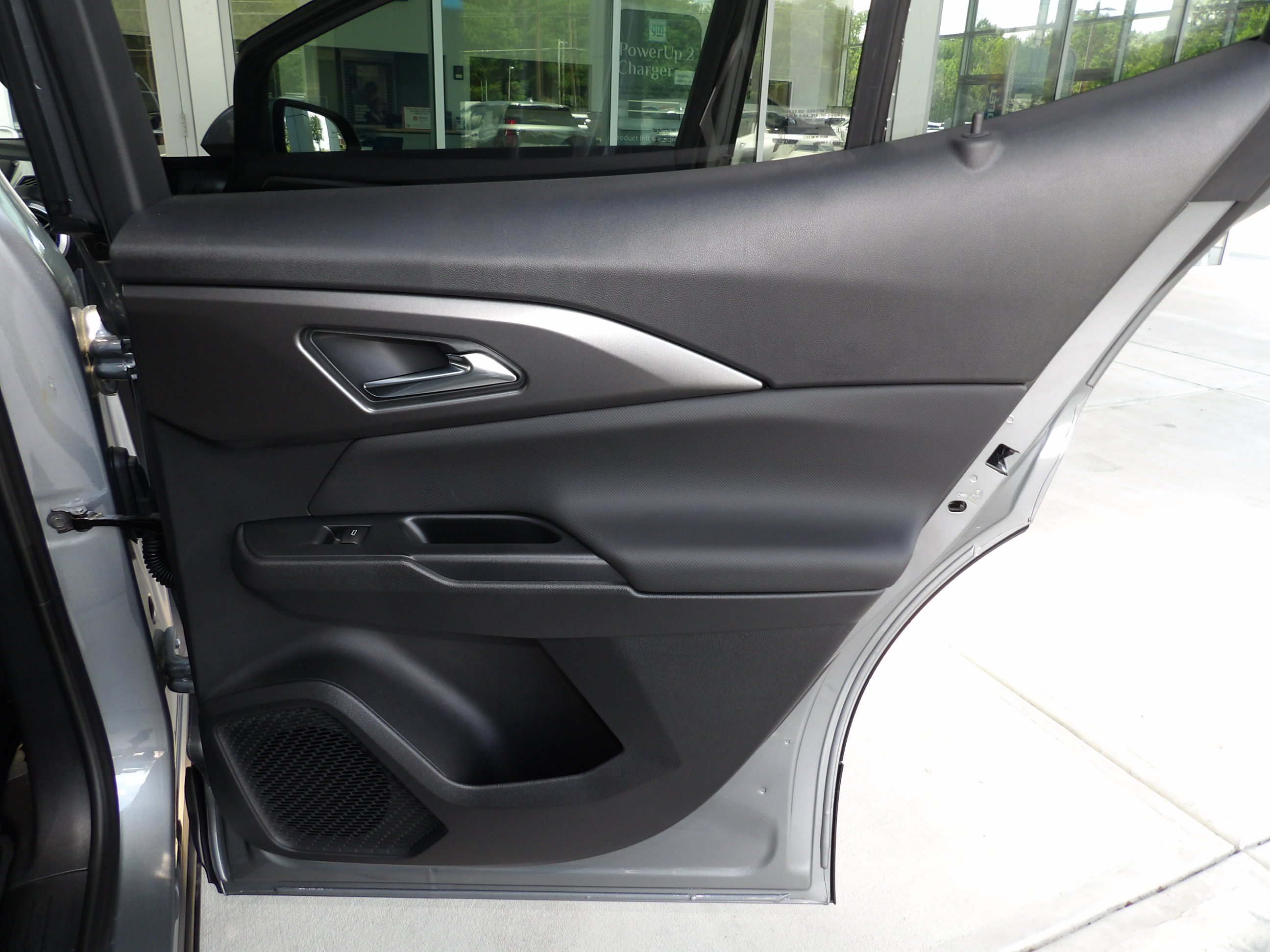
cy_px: 476
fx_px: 881
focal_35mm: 24
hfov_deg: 71.6
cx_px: 635
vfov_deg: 56.8
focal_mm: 4.3
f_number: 3.2
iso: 100
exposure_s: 1/38
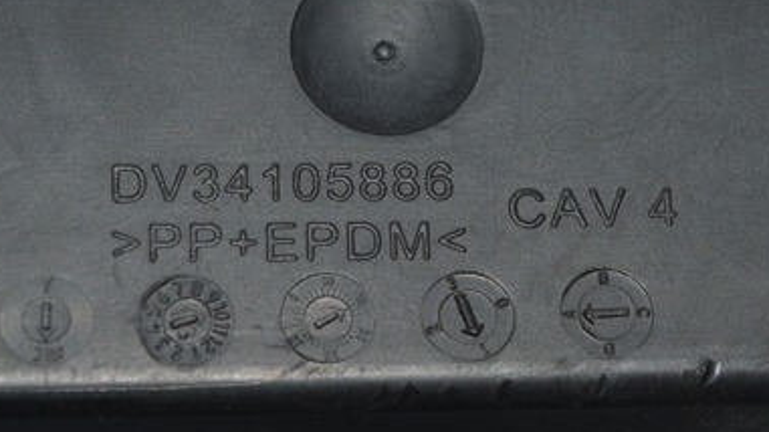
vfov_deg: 8.4
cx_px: 293
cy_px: 209
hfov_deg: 14.8
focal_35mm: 145
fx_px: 2953
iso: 100
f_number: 8
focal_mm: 55
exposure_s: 1/60
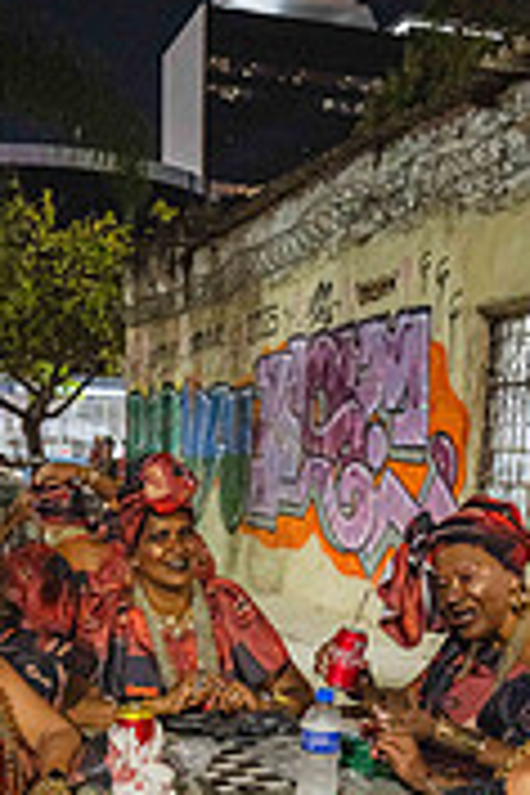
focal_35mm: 52
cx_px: 252
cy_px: 799
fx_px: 1148
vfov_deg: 34.6
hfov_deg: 26.0
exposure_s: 1/60
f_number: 4
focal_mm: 20.5
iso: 1250
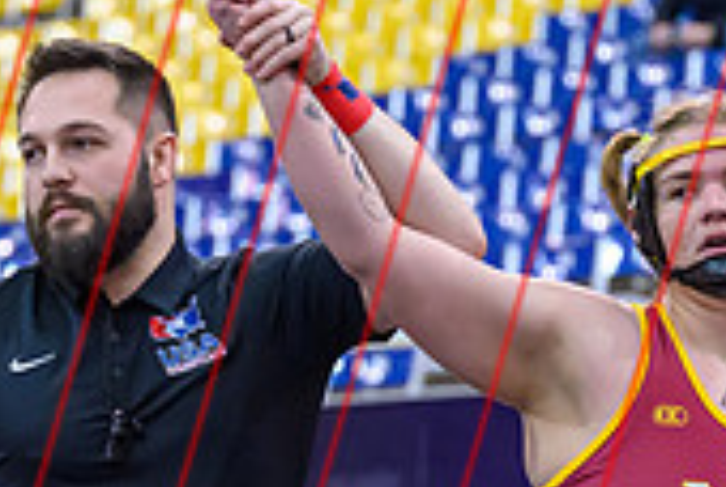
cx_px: 368
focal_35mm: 314
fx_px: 6343
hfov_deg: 6.6
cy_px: 513
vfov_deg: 4.4
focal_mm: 72
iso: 5000
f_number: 2.8
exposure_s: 1/800
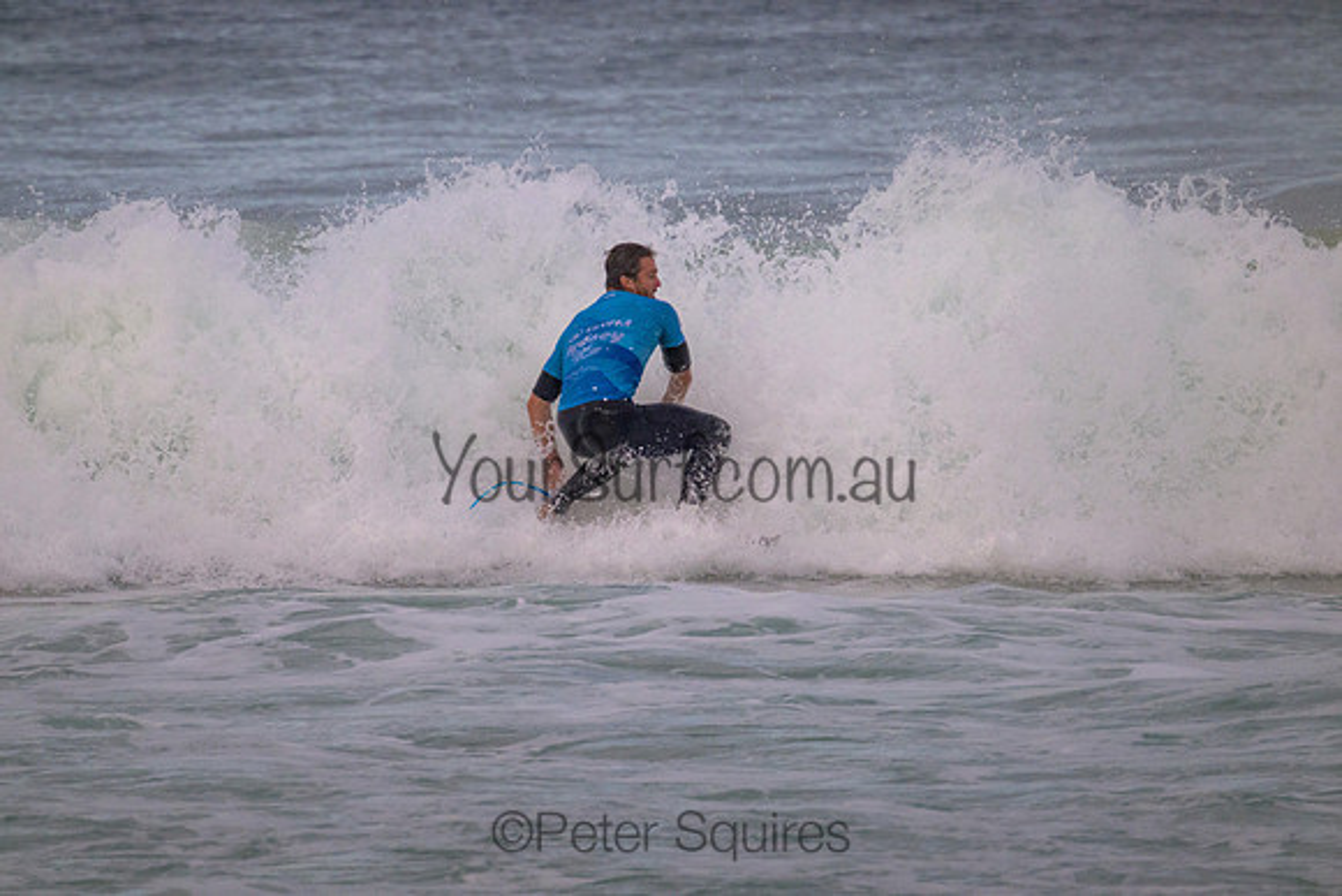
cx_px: 671
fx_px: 29828
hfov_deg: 2.6
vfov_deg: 1.7
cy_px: 448
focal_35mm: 800
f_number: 11
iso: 1800
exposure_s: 1/2000
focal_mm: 800
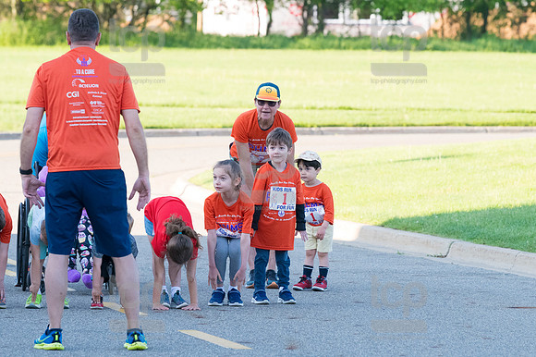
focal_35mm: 277
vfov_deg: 5.0
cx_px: 268
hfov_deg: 7.4
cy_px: 178
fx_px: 4122
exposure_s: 1/1250
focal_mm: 185
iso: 2000
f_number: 5.6
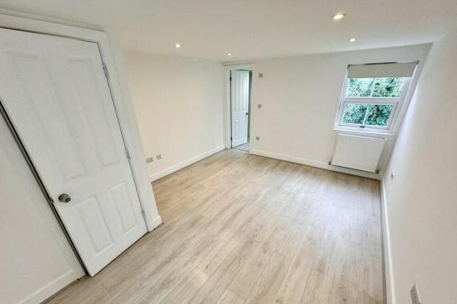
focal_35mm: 15
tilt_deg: -20.8
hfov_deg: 100.4
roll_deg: +1.8
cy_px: 171
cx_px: 227
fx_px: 190
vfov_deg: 77.0
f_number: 2.2
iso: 80
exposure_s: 1/100
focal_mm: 2.22
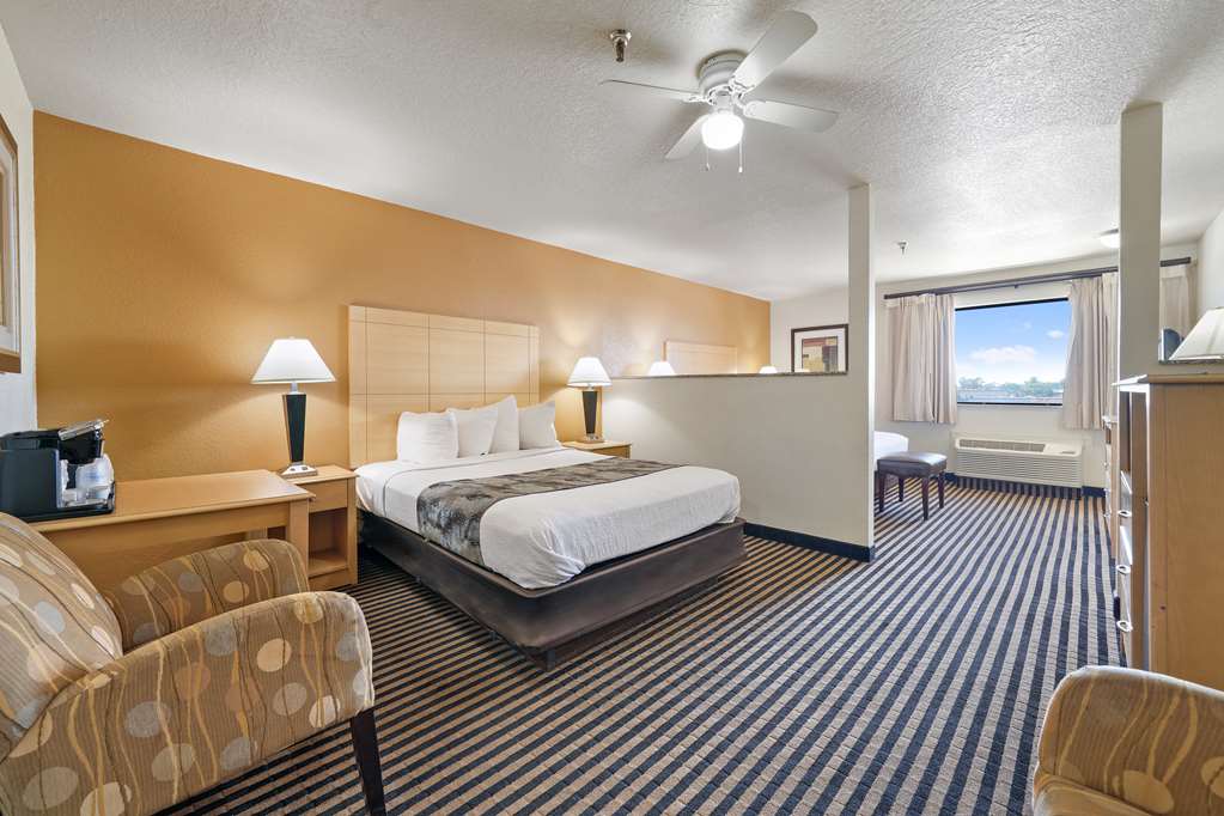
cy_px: 408
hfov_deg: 104.3
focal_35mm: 14
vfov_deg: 81.2
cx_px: 612
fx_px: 476
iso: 100
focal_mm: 14
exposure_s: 5
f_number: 8
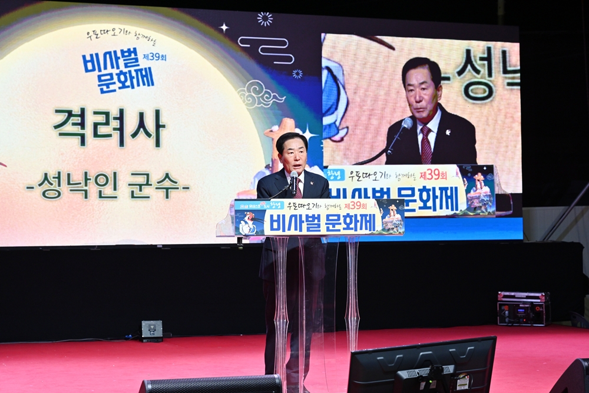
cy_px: 196
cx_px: 294
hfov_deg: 28.8
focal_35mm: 70
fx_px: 1145
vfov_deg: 19.5
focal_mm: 70
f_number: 5.6
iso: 1000
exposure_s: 1/500
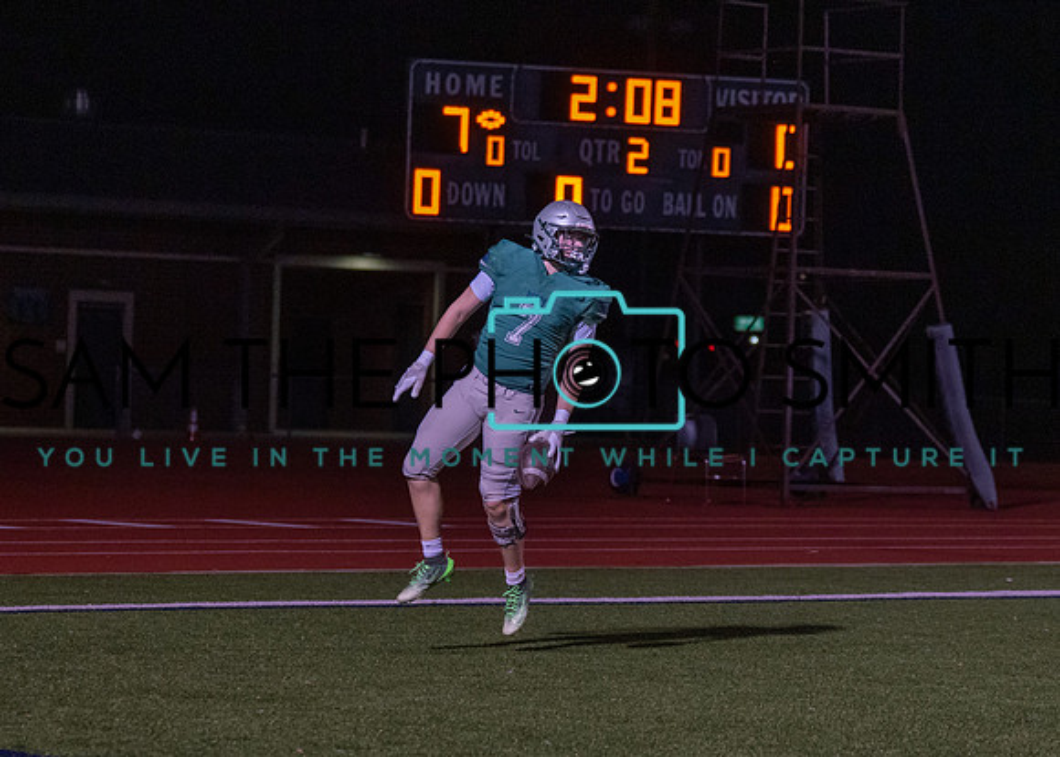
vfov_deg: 9.8
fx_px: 4401
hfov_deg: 13.7
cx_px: 554
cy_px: 394
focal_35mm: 146
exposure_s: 1/1000
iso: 2500
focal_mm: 81
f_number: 2.8
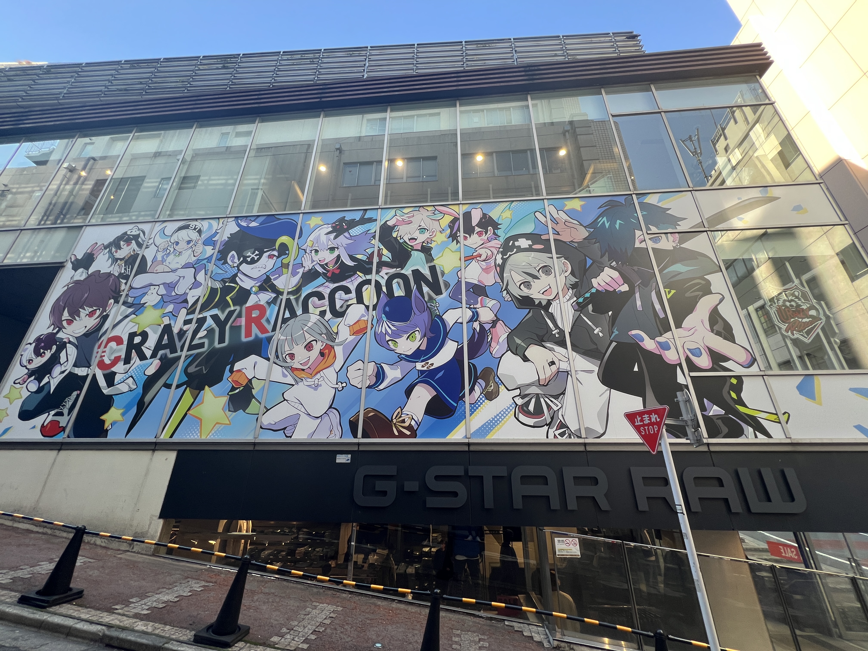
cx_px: 434
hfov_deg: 106.2
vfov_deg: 89.9
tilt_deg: +23.9
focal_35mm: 13
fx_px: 326
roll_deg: -1.6
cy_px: 326
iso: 32
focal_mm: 1.57
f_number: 1.8
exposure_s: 1/99
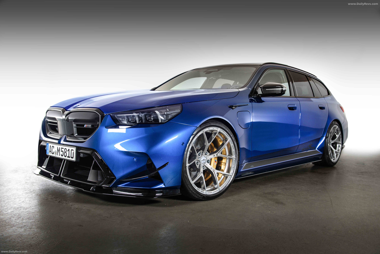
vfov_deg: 41.1
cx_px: 190
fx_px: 338
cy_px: 127
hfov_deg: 58.7
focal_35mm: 32
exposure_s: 1/125
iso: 320
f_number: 5.6
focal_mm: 32
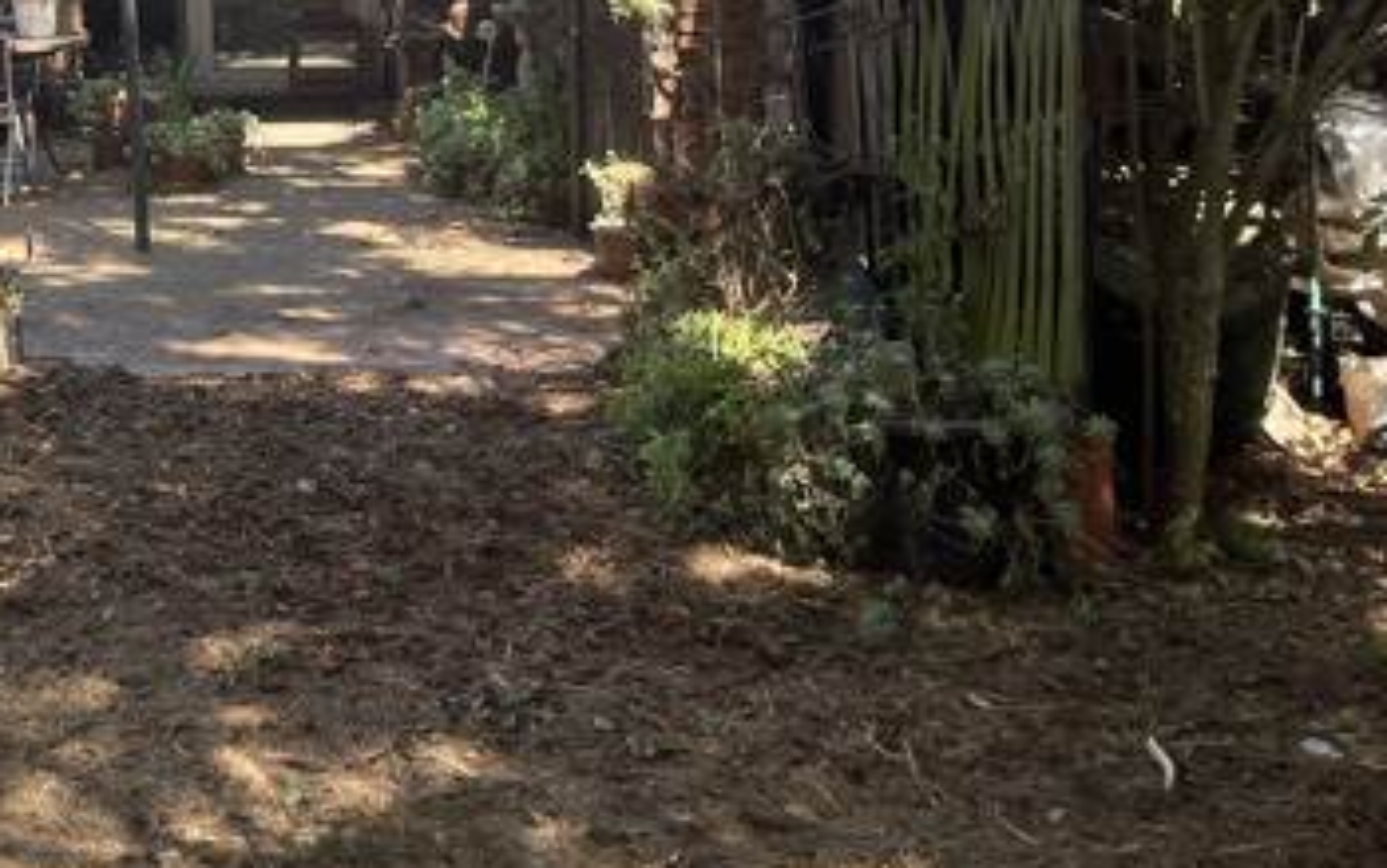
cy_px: -87
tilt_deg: -1.6
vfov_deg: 19.8
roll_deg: +1.8
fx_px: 2382
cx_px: -103
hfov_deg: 29.5
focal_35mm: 63
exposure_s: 1/577
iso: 50
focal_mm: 5.1
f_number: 1.6
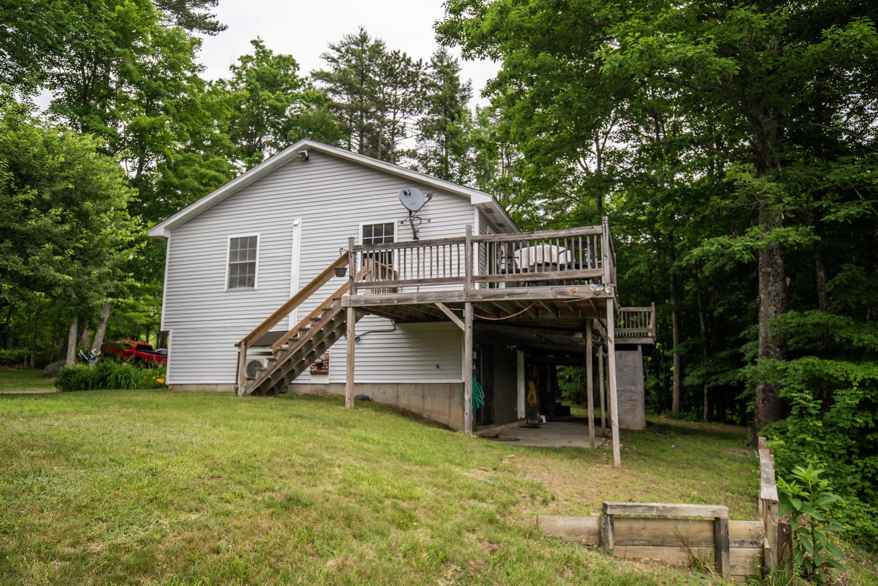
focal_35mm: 24
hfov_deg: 73.7
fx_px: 585
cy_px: 293
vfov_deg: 53.1
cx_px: 439
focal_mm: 24
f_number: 4
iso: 160
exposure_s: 1/160
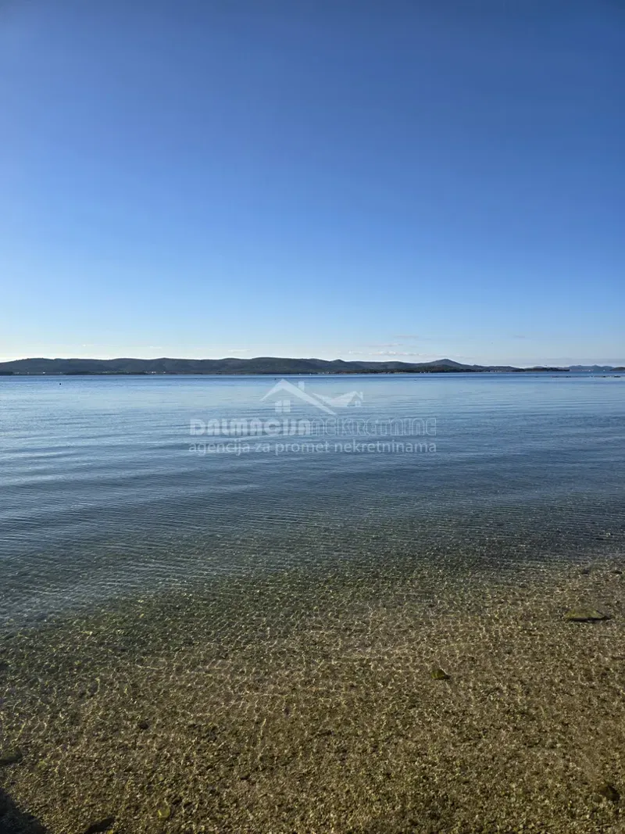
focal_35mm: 23
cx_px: 312
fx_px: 554
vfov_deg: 73.9
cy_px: 417
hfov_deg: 58.9
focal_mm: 6.3
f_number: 1.7
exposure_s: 1/924
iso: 12
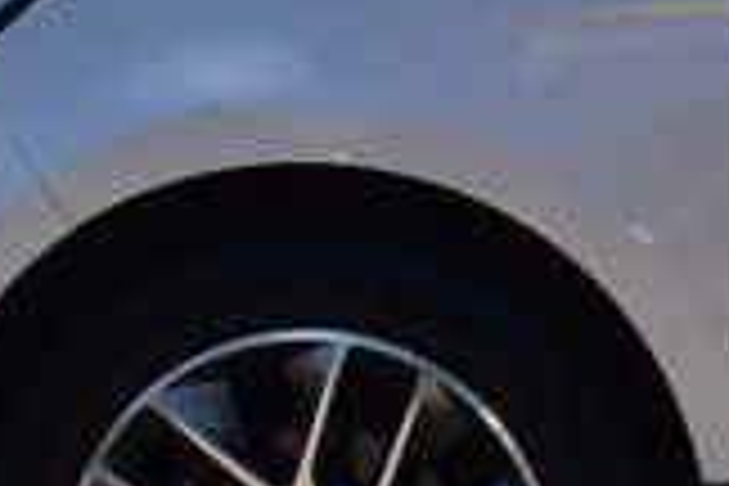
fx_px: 6520
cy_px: -166
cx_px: 1732
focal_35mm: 322
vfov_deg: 4.3
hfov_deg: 6.1
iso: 250
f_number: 11
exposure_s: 1/500
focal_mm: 34
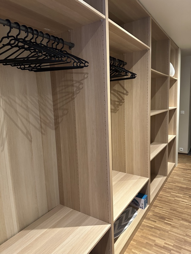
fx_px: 177
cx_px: 96
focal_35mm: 24
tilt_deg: -8.6
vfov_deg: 71.6
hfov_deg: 56.8
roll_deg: +1.4
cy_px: 127
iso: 500
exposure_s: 1/50
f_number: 1.78
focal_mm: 6.86
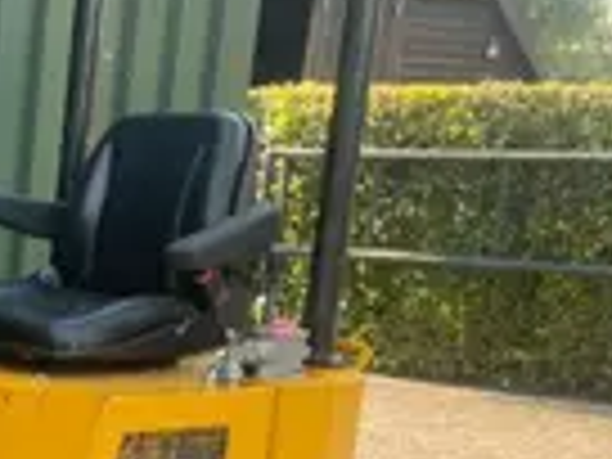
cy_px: 540
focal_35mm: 92
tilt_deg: -14.4
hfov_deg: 18.2
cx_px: -382
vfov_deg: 15.5
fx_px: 1627
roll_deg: -1.3
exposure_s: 1/175
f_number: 1.6
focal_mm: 4.2
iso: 32
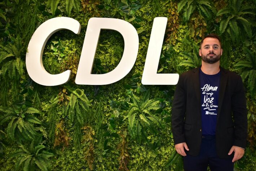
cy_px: 90
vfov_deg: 35.1
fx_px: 270
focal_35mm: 38
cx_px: 130
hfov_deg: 50.7
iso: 1600
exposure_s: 1/125
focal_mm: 24
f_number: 4
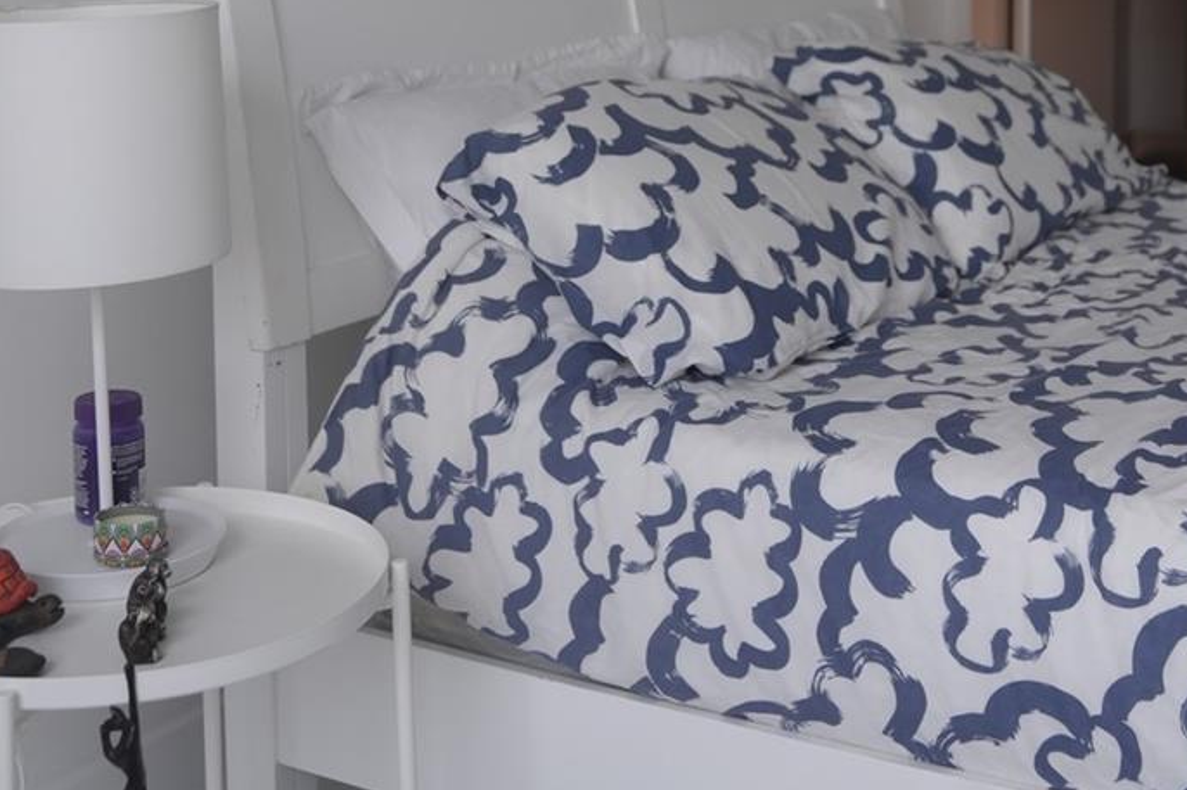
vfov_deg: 22.8
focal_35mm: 56
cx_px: 813
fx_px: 1846
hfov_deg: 35.2
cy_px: -83
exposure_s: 1/160
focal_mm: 24
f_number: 2.8
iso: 400
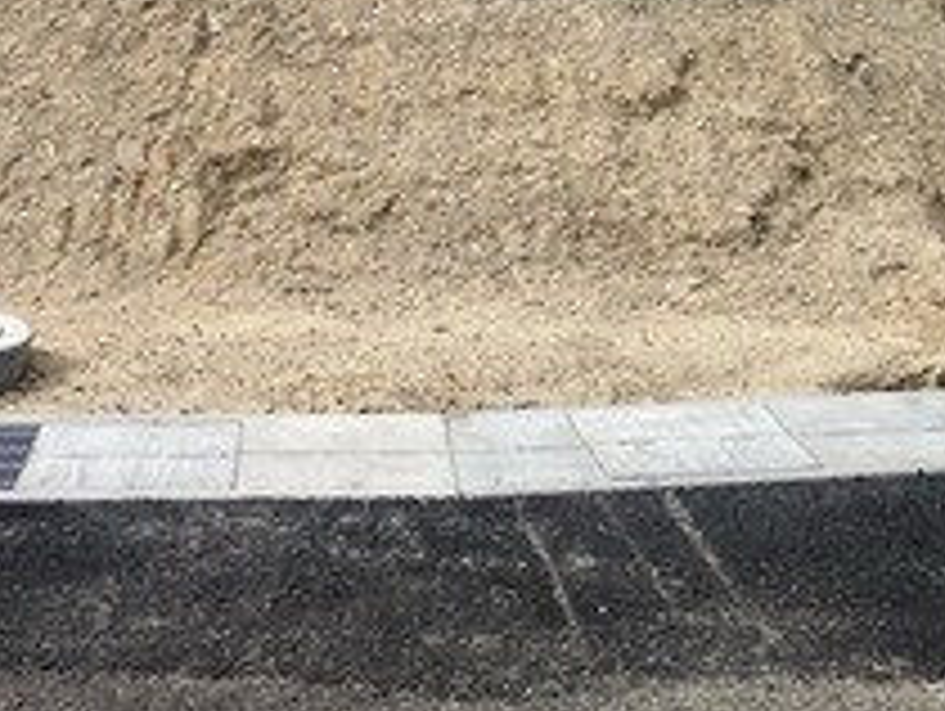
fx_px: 1749
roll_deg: -1.2
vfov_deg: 22.2
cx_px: 320
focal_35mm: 64
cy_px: 22
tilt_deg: -6.3
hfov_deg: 30.0
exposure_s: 1/2404
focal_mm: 3.99
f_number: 1.8
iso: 20
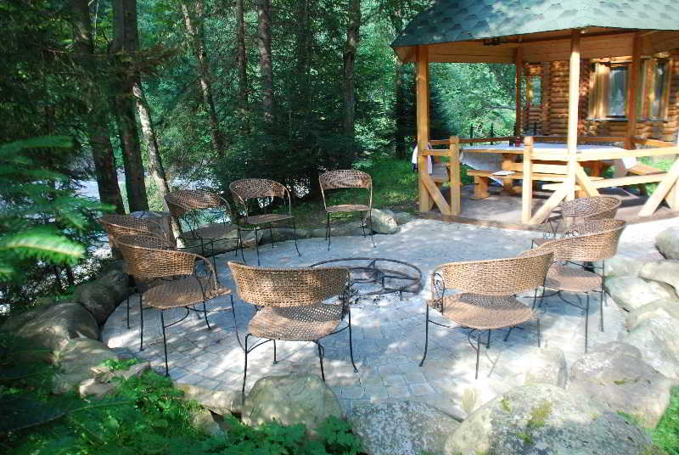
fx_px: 567
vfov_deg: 43.7
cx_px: 340
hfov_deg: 61.9
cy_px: 228
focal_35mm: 30
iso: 250
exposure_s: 1/60
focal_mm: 20
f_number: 3.8
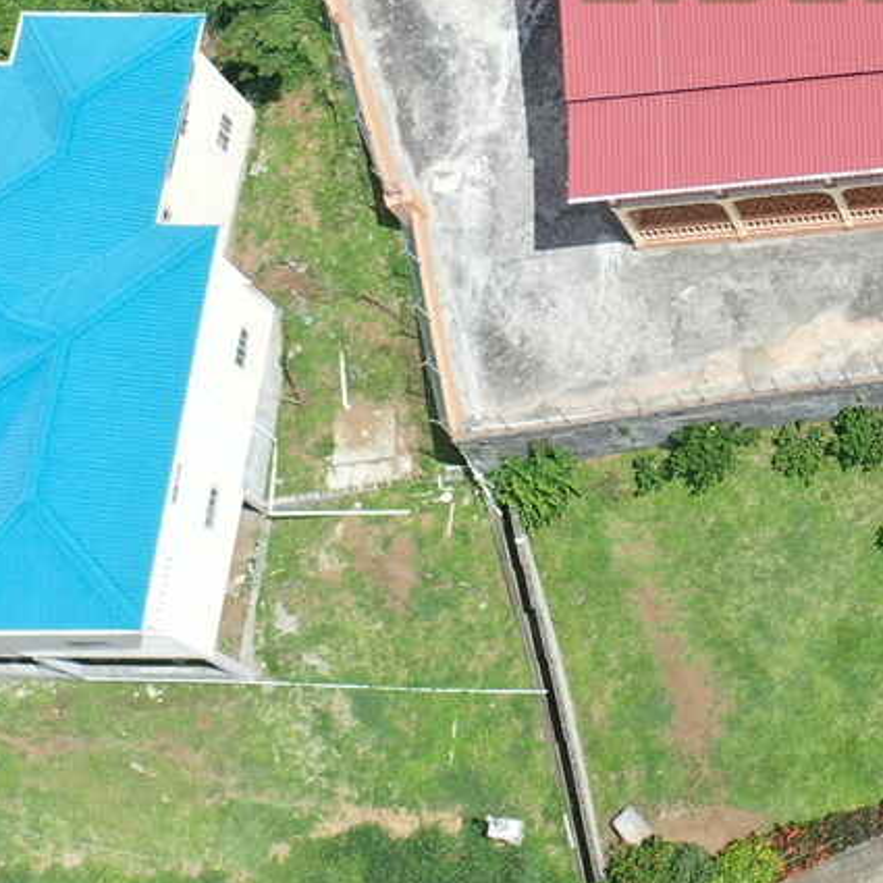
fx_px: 2857
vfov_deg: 16.5
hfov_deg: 16.2
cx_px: 1296
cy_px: -314
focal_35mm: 99
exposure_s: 1/40
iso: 100
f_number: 3.2
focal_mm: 10.26
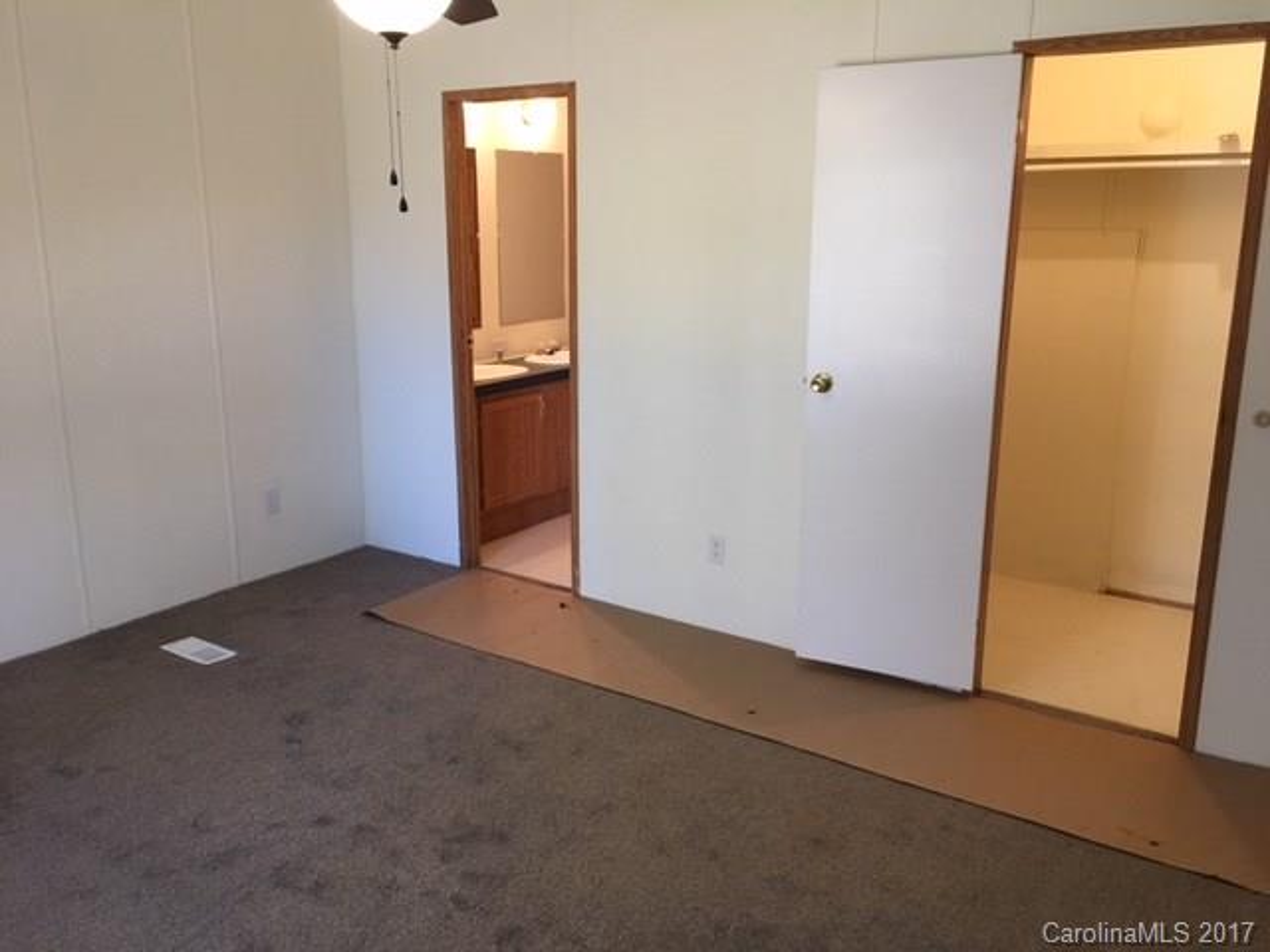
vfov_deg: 48.2
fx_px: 1064
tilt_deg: -13.0
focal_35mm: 29
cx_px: 635
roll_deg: -0.8
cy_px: 476
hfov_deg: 61.7
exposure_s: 1/15
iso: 40
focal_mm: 4.15
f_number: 2.2
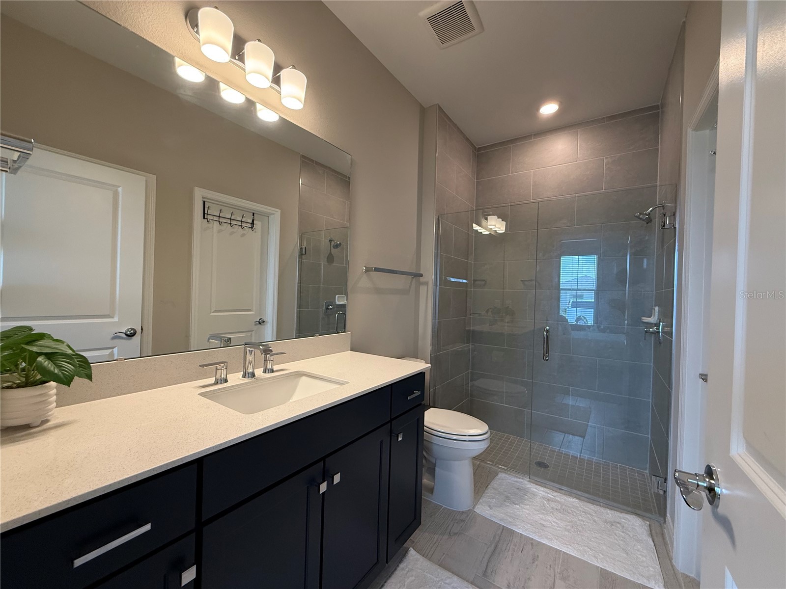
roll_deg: -1.8
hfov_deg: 102.1
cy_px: 294
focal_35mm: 14
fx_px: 318
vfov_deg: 85.7
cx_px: 393
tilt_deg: -0.4
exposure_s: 1/120
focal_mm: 2.22
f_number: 2.2
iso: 250
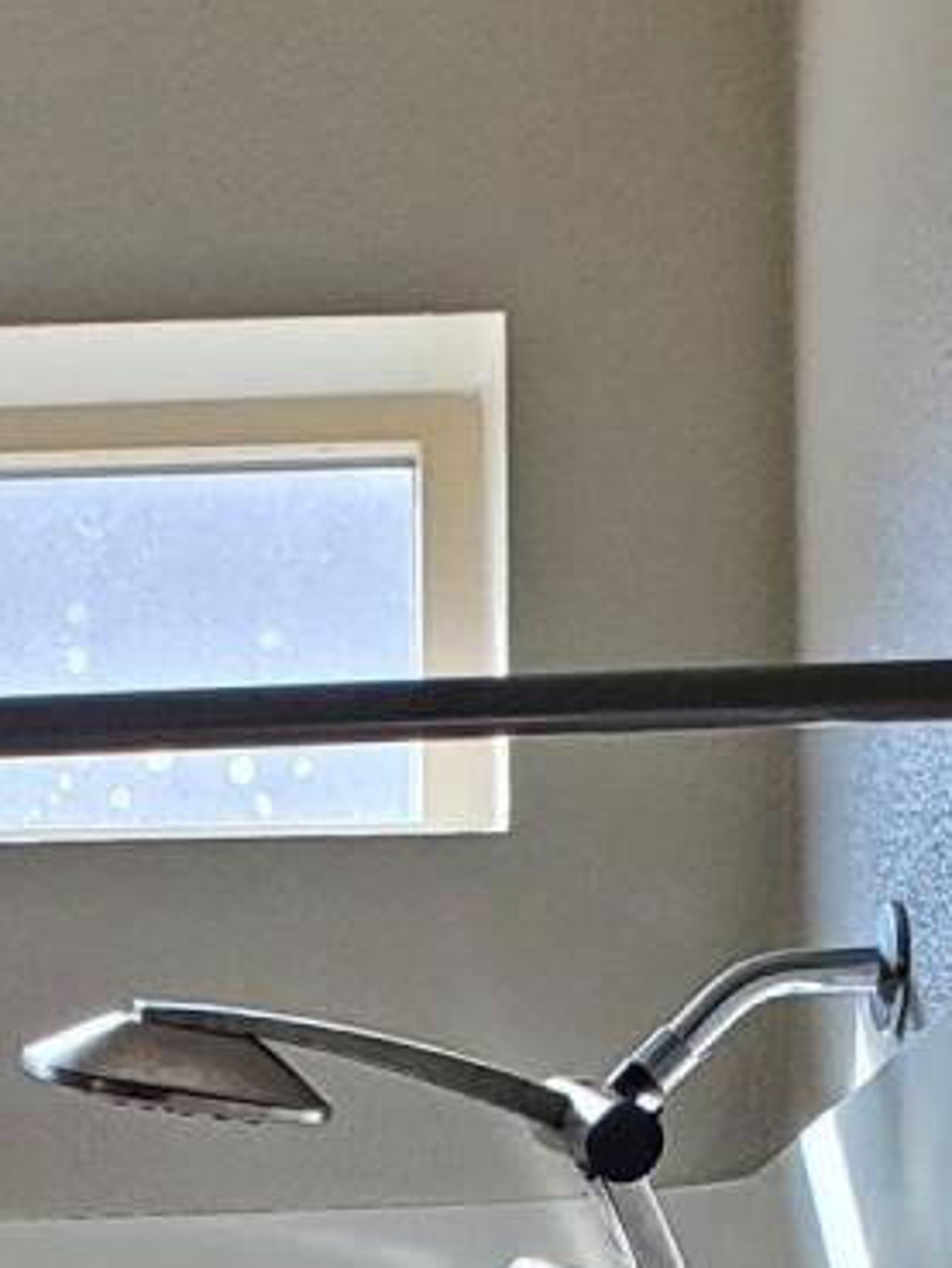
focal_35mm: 141
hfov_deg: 10.4
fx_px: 5167
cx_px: -175
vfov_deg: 12.1
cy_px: 2708
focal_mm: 4.3
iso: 100
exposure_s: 1/120
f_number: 2.4
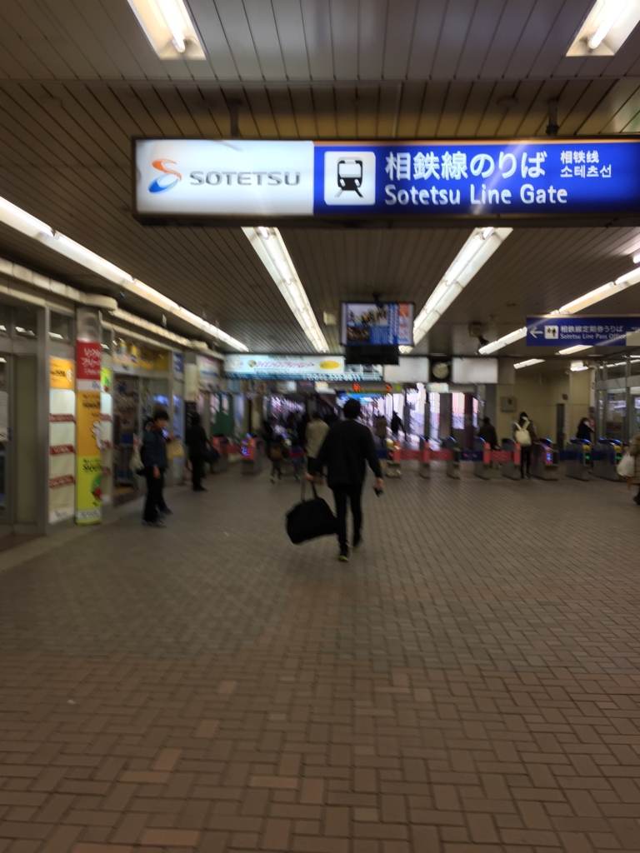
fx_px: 715
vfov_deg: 61.7
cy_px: 426
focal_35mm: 29
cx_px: 320
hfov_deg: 48.2
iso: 32
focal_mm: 4.15
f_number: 2.2
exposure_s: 1/50
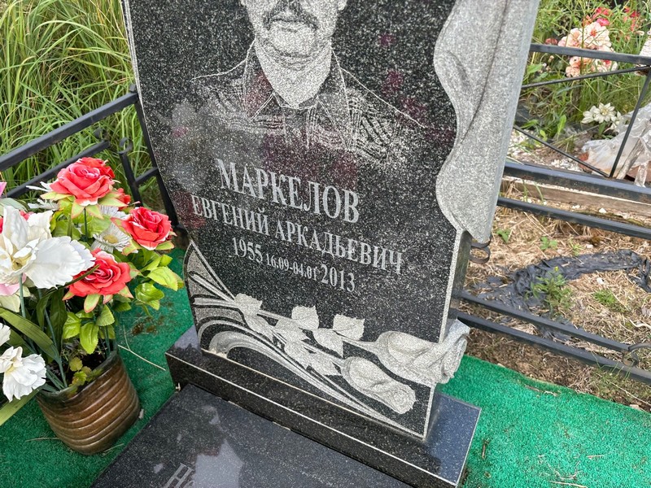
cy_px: 244
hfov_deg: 67.3
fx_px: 489
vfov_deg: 53.1
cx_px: 326
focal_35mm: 26
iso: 50
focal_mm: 5.96
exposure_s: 1/419
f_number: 1.6
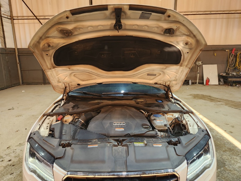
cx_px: 120
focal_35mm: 23
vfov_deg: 58.9
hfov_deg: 73.9
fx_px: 160
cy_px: 90
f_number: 1.8
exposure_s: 1/120
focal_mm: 5.4
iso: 125
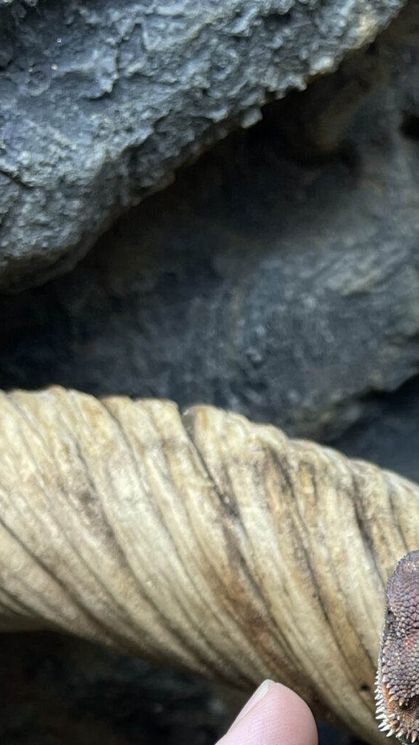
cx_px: 474
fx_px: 1382
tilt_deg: -46.9
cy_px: 804
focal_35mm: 70
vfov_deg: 27.7
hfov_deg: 16.6
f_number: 1.6
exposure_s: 1/100
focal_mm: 4.2
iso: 40
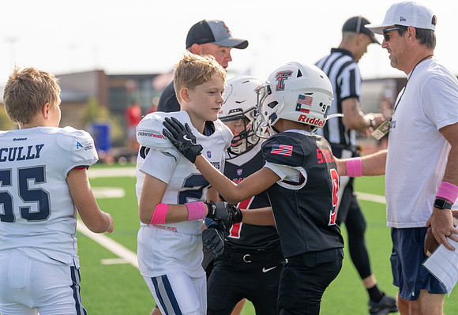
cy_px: 158
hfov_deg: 19.8
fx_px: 1312
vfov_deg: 13.7
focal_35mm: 102
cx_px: 229
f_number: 2.8
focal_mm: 100
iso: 100
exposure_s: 1/1250
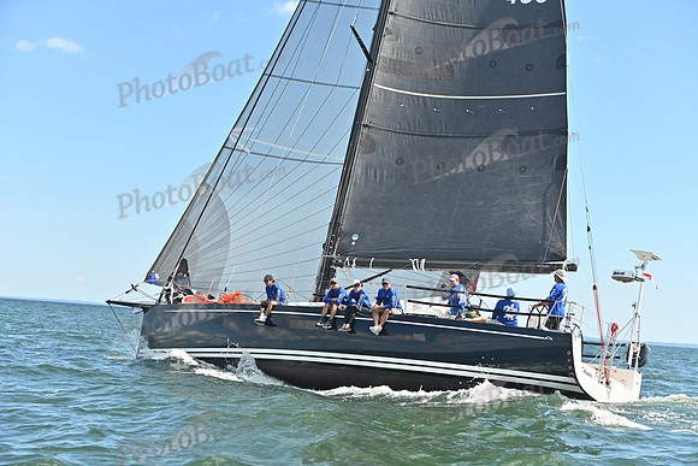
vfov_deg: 19.5
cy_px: 233
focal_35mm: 70
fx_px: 1357
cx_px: 349
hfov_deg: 28.8
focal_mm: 70
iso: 250
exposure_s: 1/1000
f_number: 5.6
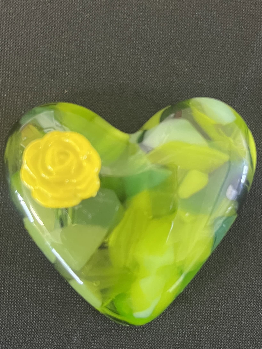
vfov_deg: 67.3
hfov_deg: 53.1
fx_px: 262
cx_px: 131
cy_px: 174
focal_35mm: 26
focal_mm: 5.1
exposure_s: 1/30
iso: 800
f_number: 1.6
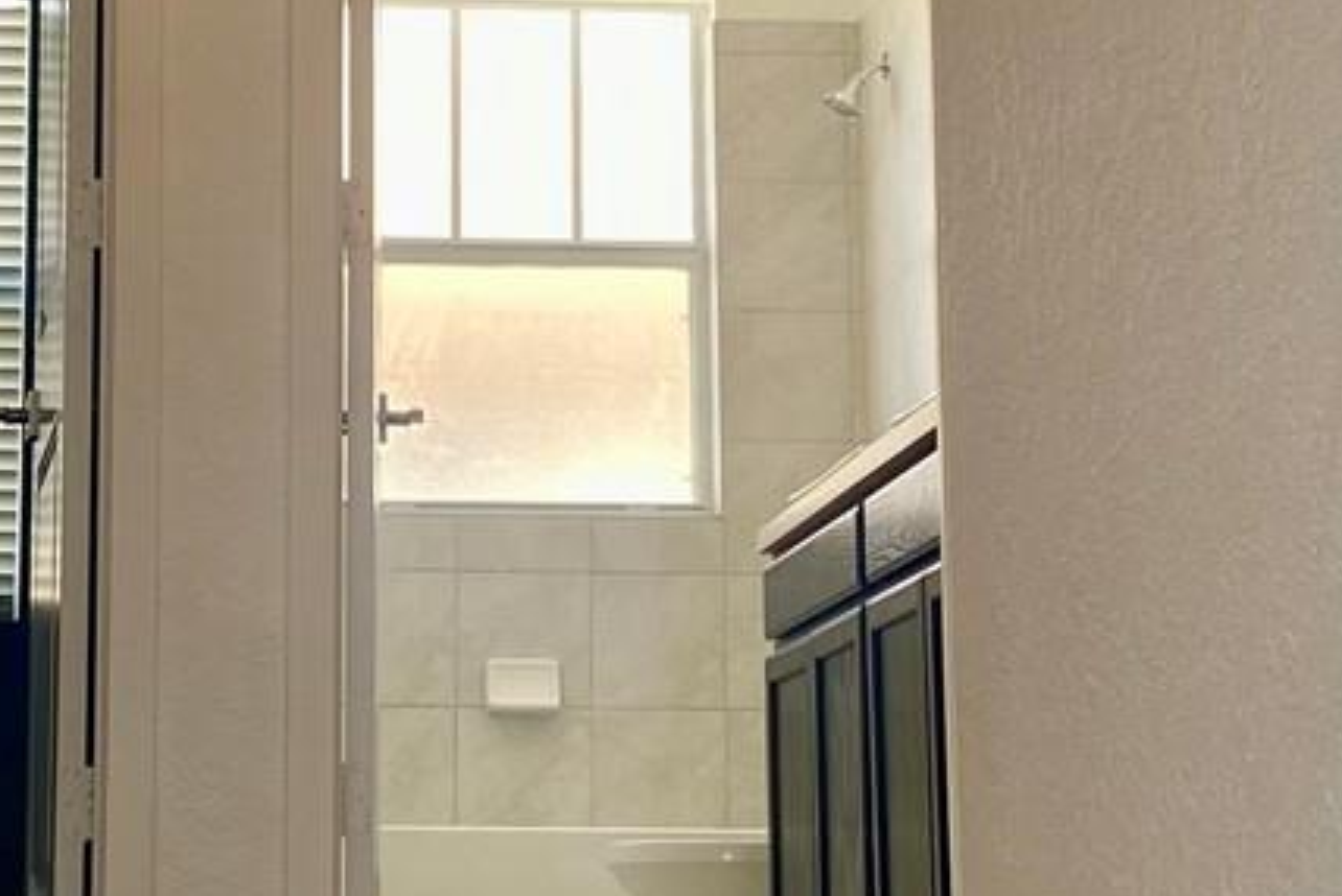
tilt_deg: +8.0
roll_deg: -1.1
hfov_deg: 20.1
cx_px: 439
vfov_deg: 13.6
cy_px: 360
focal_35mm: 101
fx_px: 3767
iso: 50
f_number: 1.8
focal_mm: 4.25
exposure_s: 1/121
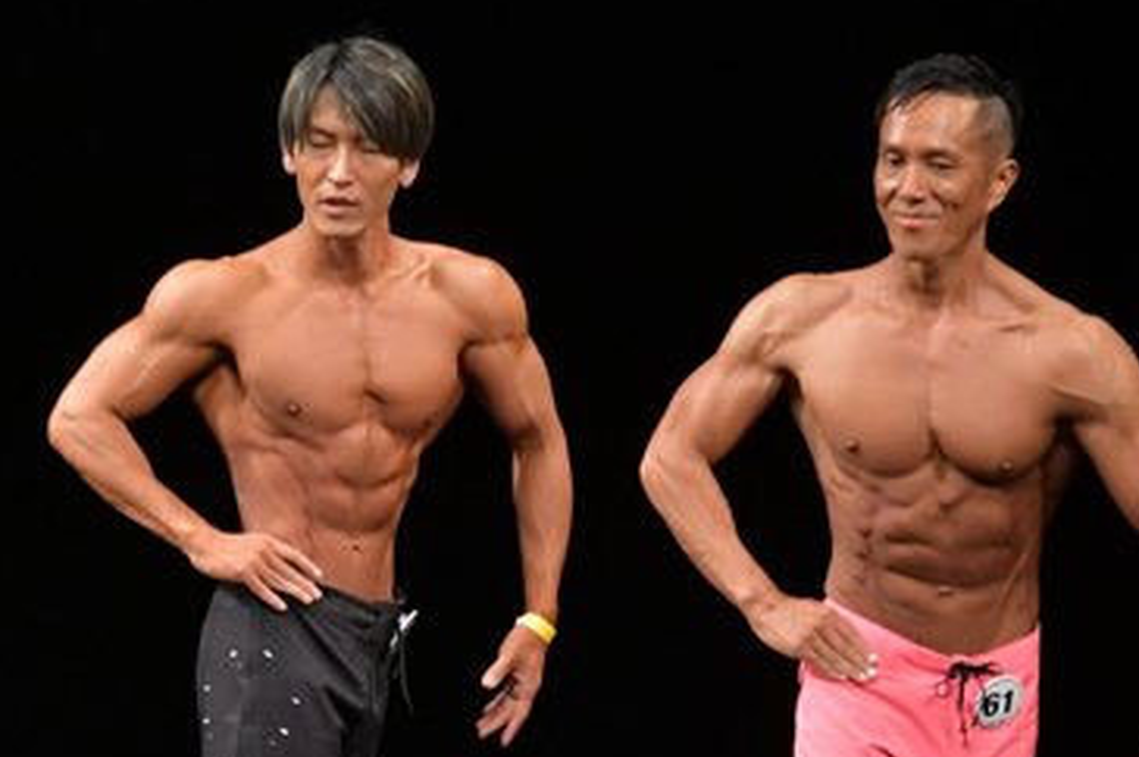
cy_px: 685
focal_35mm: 543
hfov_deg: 3.8
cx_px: 199
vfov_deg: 2.5
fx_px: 17164
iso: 3200
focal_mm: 170
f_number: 5.6
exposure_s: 1/400
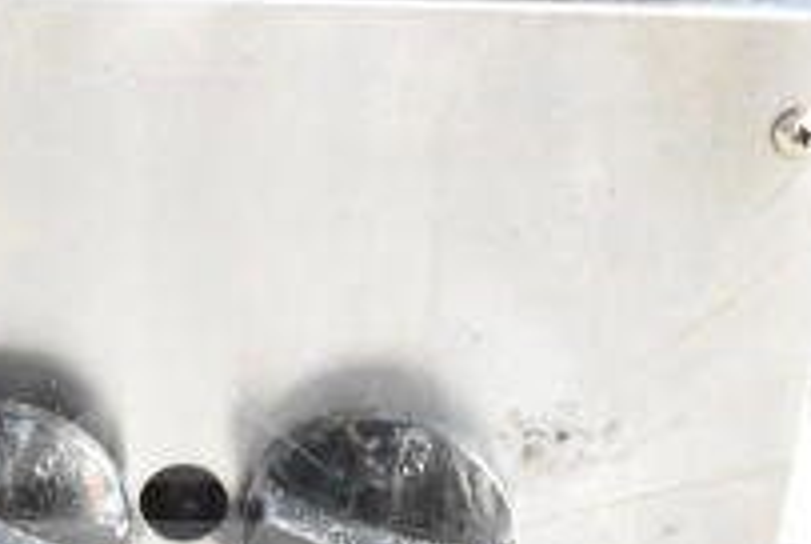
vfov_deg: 12.7
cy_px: 394
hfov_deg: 18.1
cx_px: -116
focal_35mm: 108
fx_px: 2437
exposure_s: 1/40
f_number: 3.8
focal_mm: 24
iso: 3200
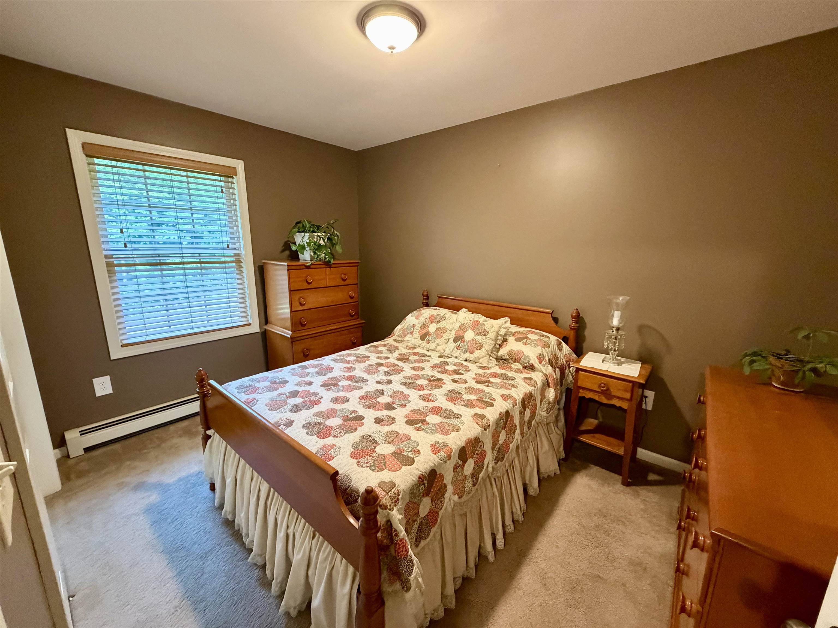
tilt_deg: -11.7
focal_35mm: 14
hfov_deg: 102.1
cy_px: 314
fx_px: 339
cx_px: 419
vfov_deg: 85.7
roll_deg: -0.4
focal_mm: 2.22
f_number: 2.2
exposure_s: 1/60
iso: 640
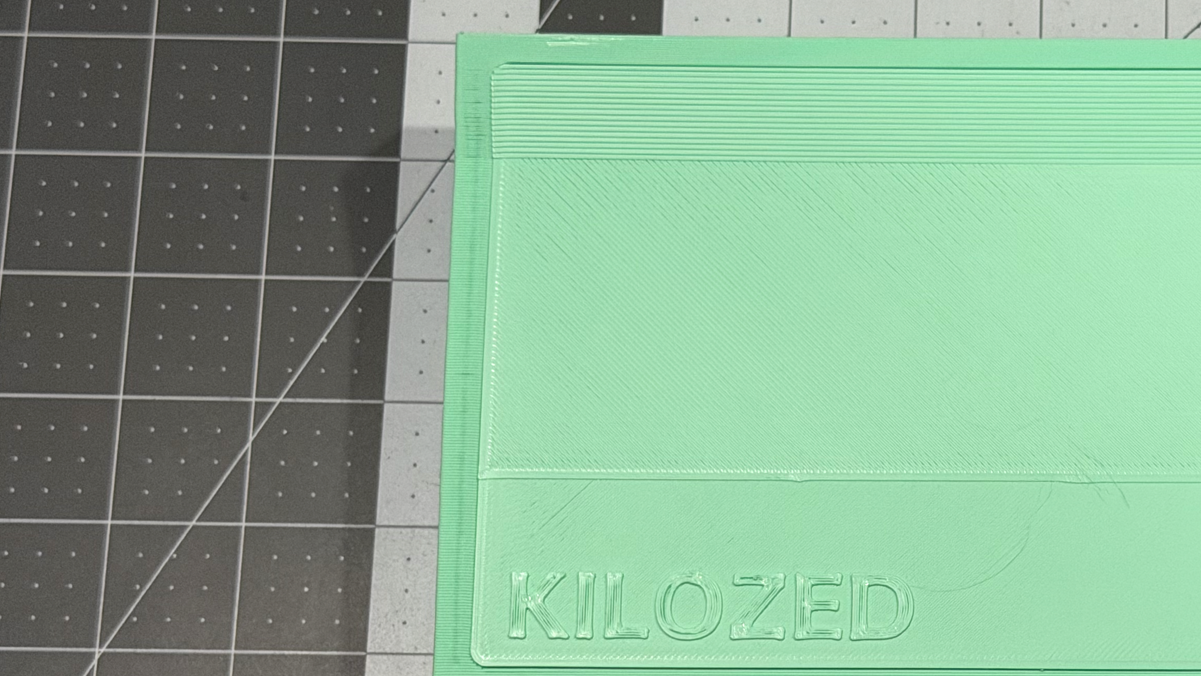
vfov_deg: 13.2
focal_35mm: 91
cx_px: 1034
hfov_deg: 22.9
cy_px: 643
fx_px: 2898
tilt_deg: -76.0
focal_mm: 6.76
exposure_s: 1/40
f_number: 1.78
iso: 250
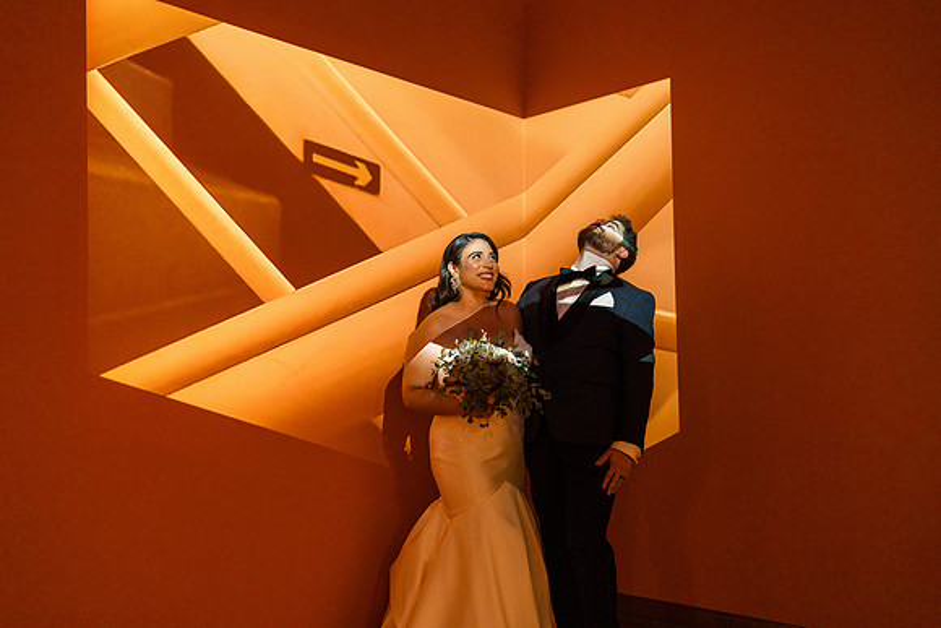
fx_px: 1307
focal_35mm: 50
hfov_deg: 39.6
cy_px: 314
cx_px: 470
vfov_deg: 27.0
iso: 640
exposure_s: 1/500
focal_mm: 50
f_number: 1.2
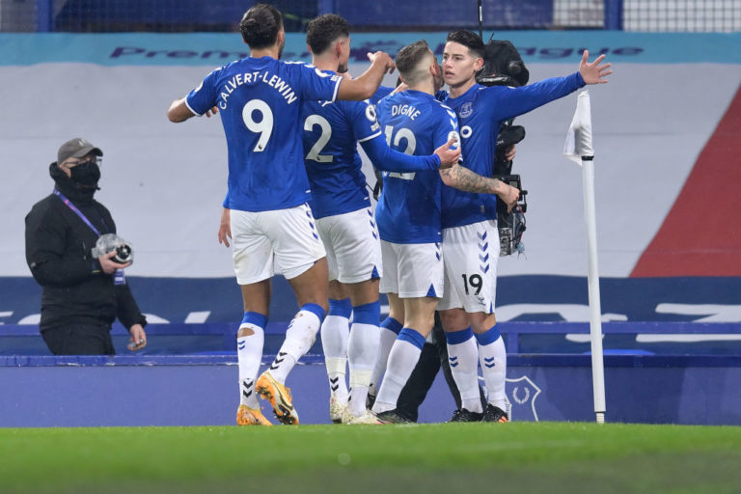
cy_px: 247
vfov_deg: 3.4
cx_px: 370
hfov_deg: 5.2
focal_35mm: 400
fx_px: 8233
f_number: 2.8
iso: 2000
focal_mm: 400
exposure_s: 1/1600
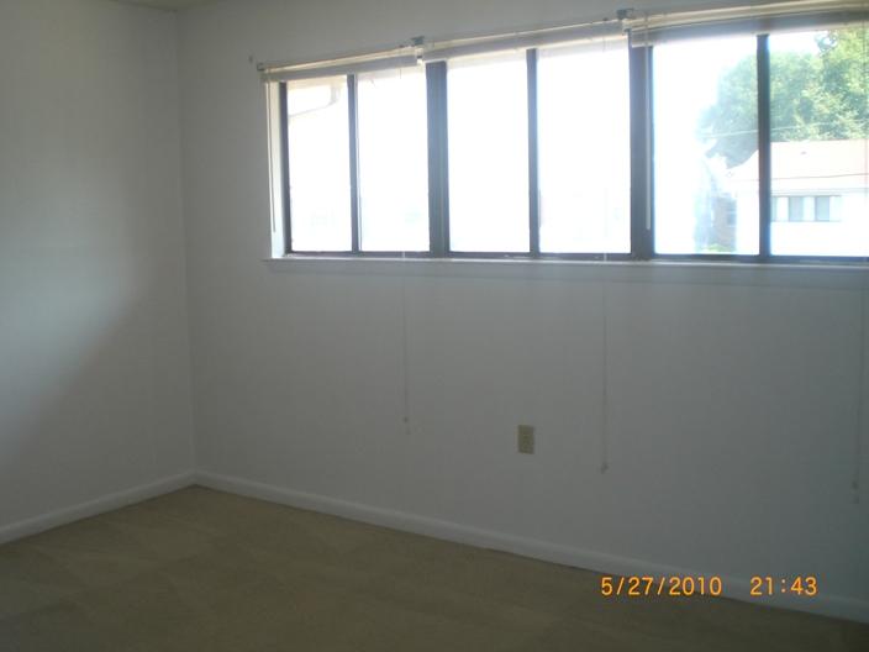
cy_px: 326
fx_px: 954
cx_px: 434
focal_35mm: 38
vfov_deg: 37.7
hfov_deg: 49.0
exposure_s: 1/125
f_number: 3.1
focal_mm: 6.3
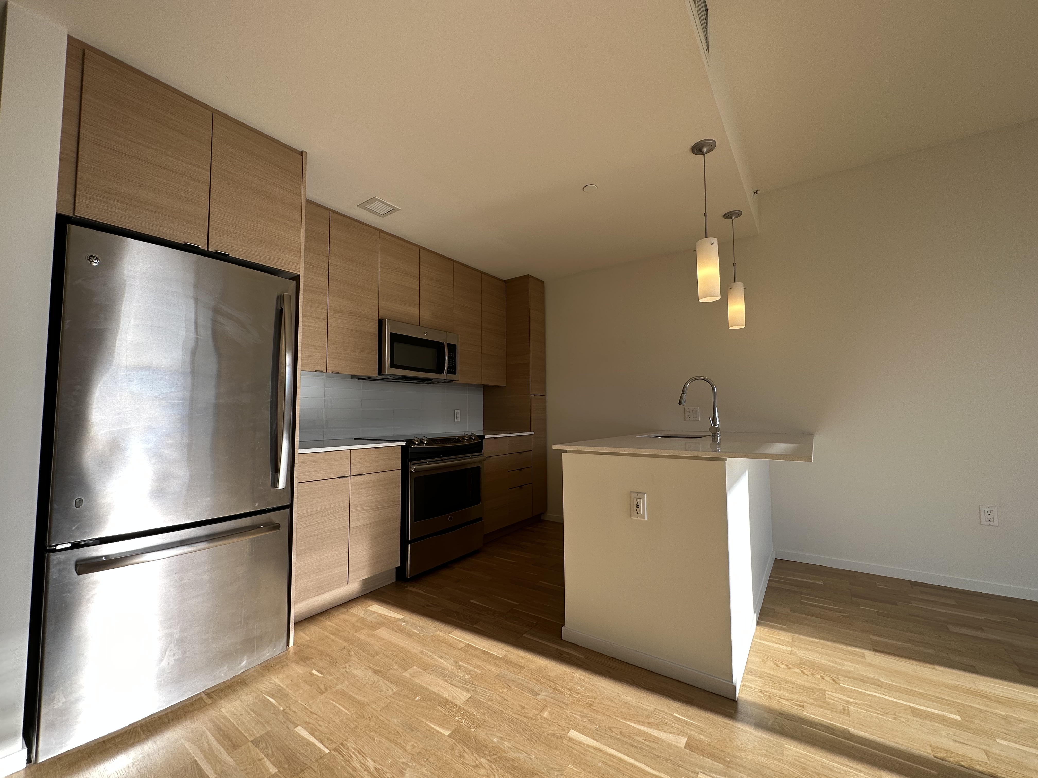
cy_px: 389
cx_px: 519
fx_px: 420
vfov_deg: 85.7
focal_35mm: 14
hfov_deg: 102.1
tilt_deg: +3.0
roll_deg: +0.4
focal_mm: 2.22
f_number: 2.2
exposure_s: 1/300
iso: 40
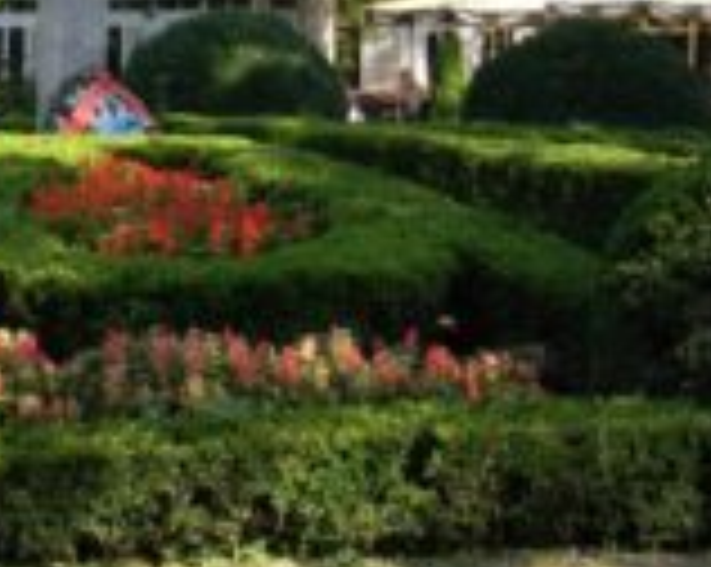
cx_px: 256
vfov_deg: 17.0
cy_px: 50
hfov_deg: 21.5
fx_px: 1871
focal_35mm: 89
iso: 80
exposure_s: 1/156
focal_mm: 6.4
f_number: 3.7
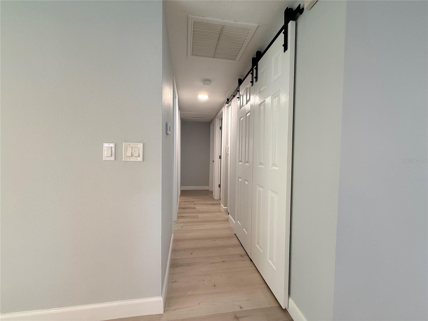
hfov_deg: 102.1
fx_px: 173
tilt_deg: -1.5
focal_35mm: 14
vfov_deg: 85.7
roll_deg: -1.3
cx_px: 214
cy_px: 160
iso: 200
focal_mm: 2.22
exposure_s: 1/120
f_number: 2.2
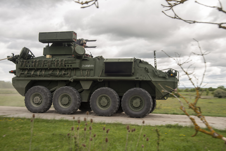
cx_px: 113
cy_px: 76
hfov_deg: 48.4
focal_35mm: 40
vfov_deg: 33.4
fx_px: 251
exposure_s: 1/100
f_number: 9
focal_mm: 40
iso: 100
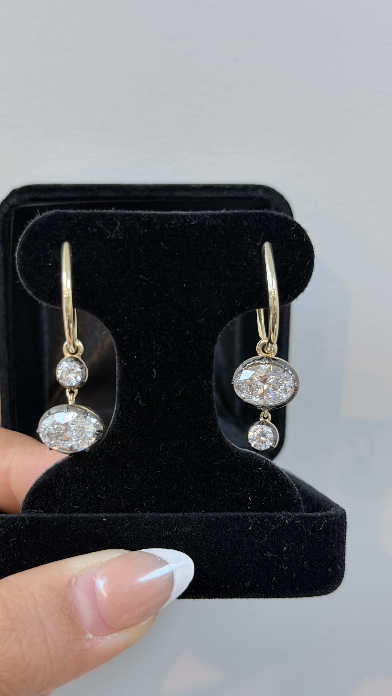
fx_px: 979
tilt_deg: -7.9
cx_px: 137
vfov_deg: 39.2
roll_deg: +1.6
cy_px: 349
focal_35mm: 53
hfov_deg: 22.6
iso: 125
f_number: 1.78
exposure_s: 1/120
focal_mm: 6.76
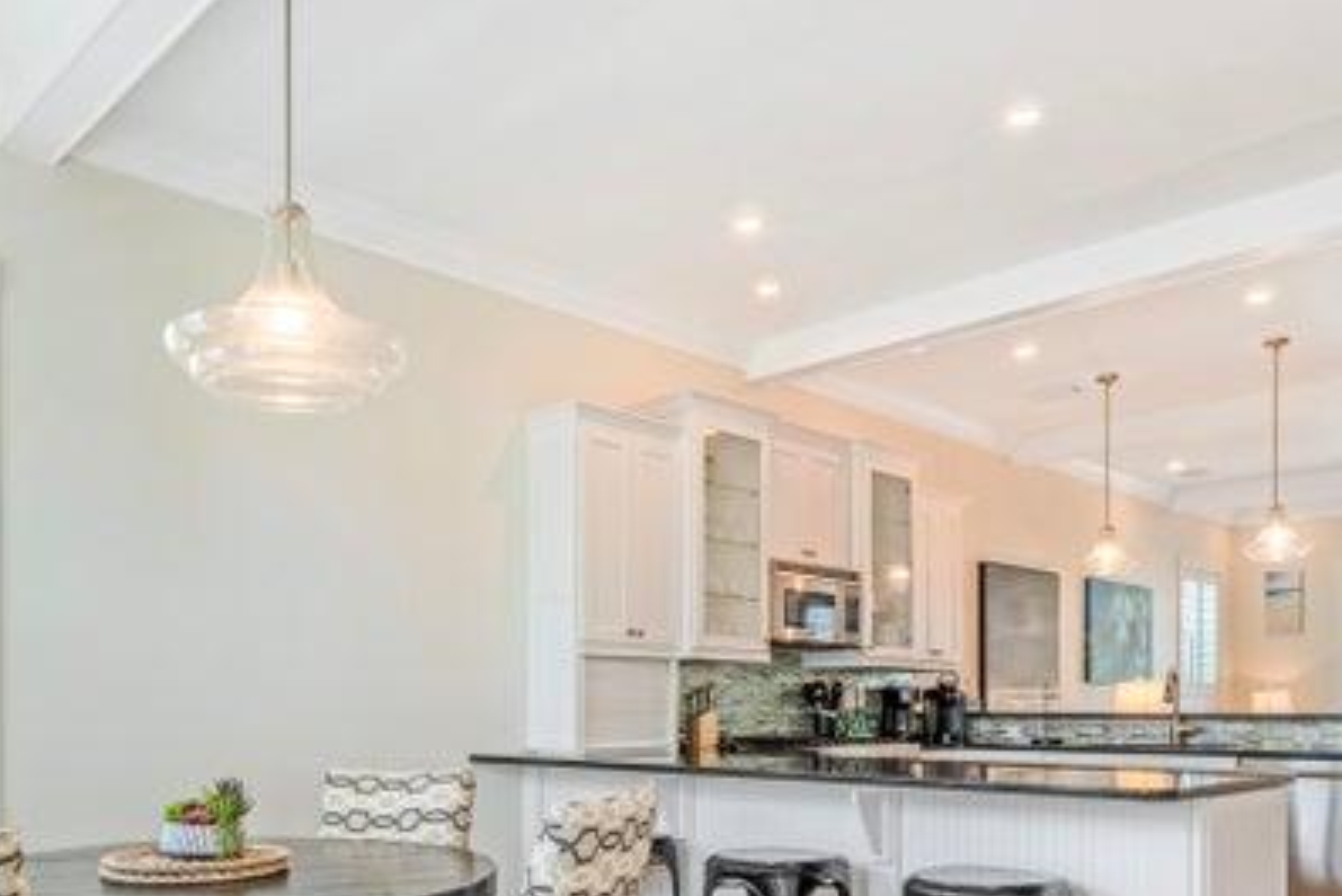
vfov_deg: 41.4
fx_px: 1115
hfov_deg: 62.0
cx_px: 612
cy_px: 751
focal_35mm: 30
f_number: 9
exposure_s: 1/320
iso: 250
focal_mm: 11
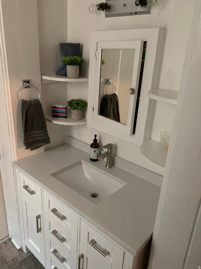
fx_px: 201
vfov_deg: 67.3
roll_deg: -2.4
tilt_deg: -20.5
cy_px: 134
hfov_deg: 53.1
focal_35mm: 26
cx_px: 100
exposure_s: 1/40
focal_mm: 4.25
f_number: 1.8
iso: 400
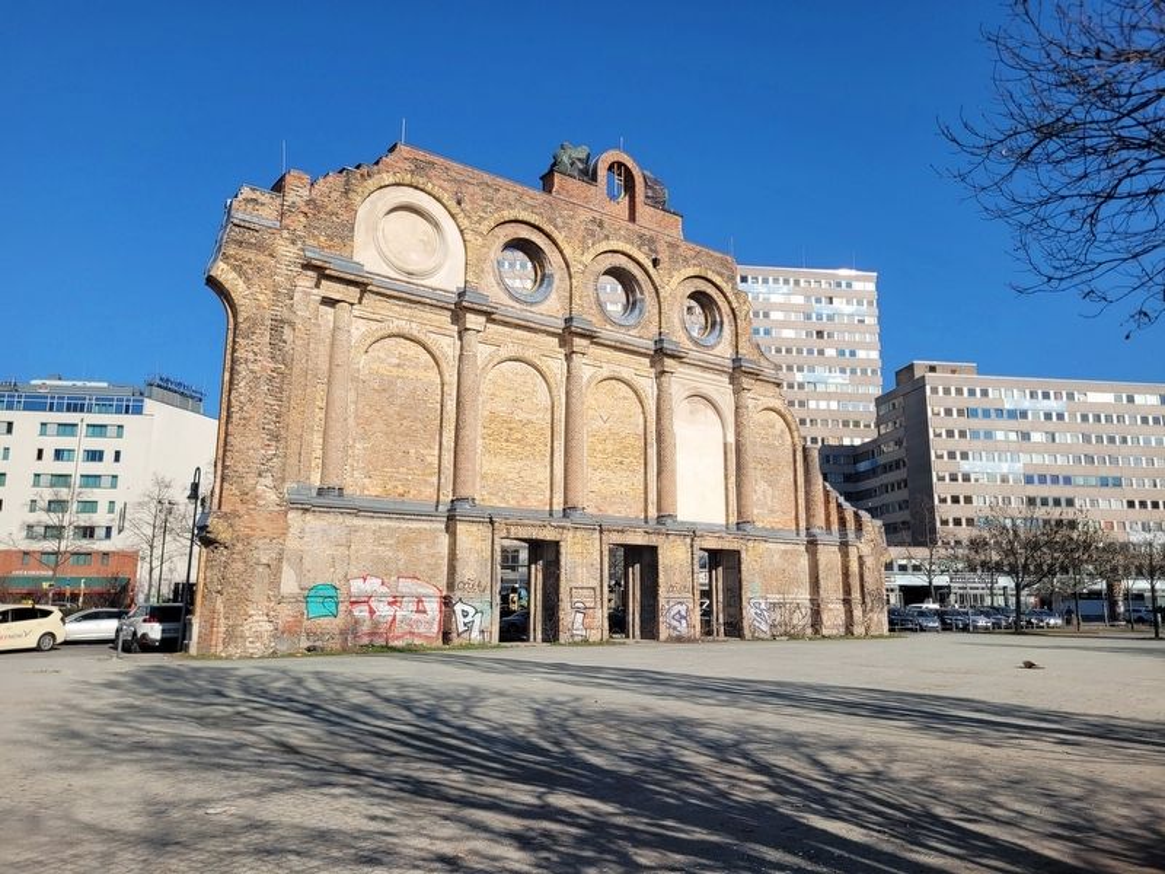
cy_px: 437
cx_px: 582
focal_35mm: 26
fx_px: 875
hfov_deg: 67.3
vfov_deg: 53.1
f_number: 1.8
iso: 40
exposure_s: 1/2993
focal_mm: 5.4
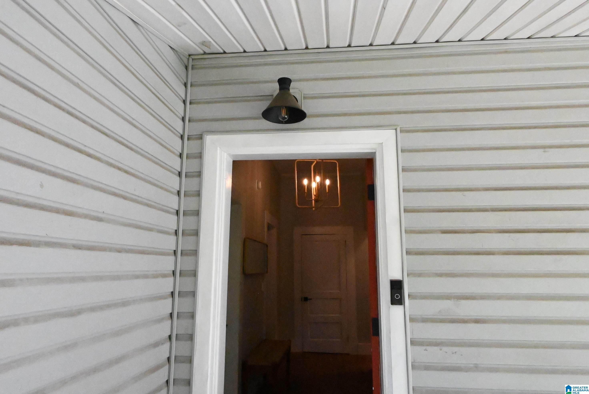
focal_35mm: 23
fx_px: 377
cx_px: 294
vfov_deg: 55.2
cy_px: 197
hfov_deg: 76.1
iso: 25600
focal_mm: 15.5
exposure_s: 1/1000
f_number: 16
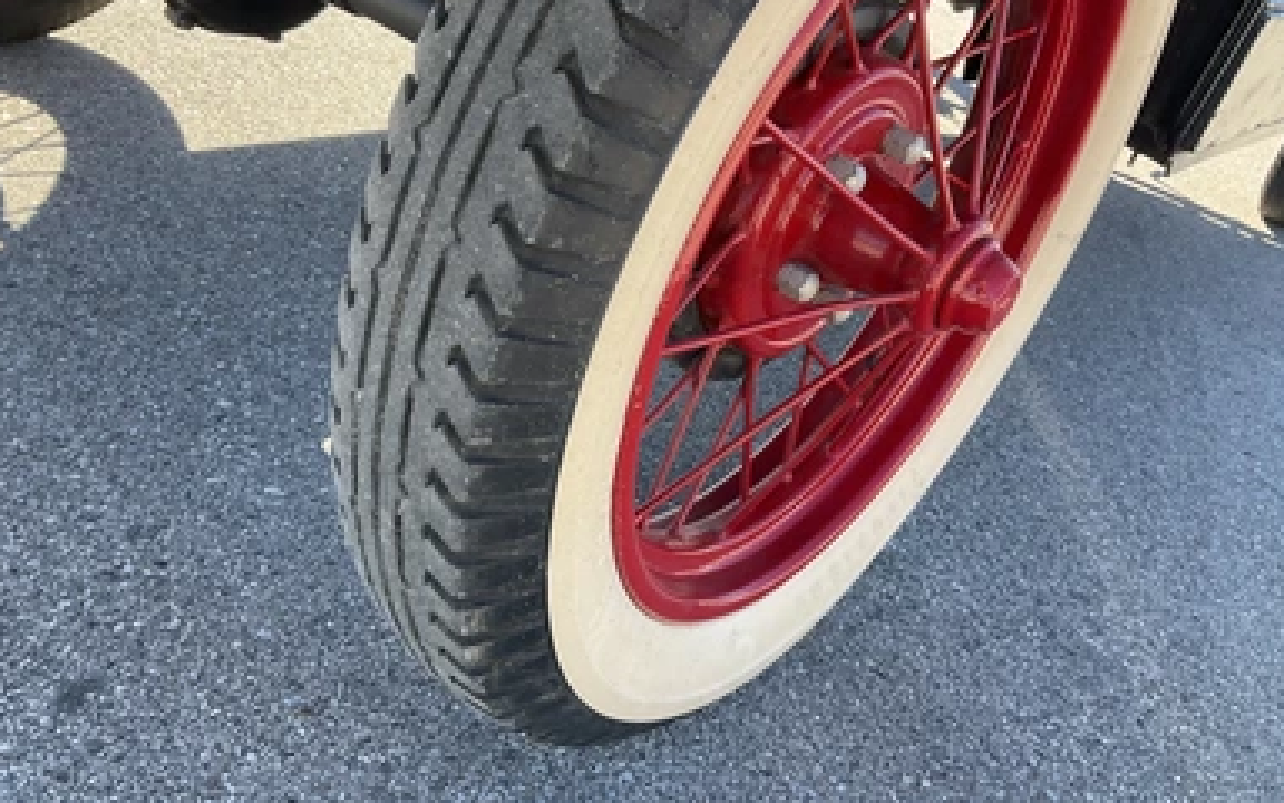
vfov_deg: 39.2
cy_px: 311
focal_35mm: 32
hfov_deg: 59.6
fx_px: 1120
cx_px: 659
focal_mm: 3
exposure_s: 1/186
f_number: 1.8
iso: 25
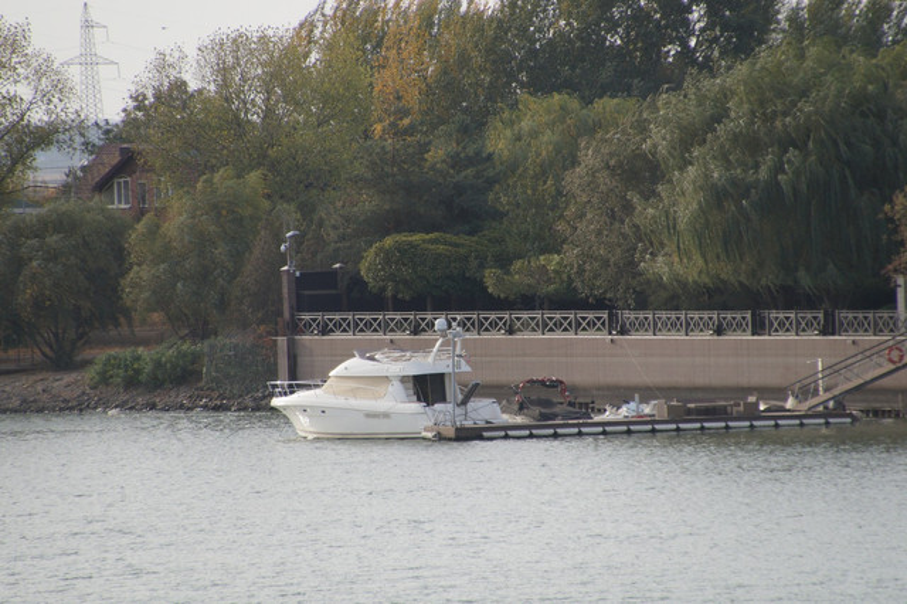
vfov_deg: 3.3
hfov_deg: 4.9
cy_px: 302
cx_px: 454
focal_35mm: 420
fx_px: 10576
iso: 250
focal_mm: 280
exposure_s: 1/500
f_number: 6.3
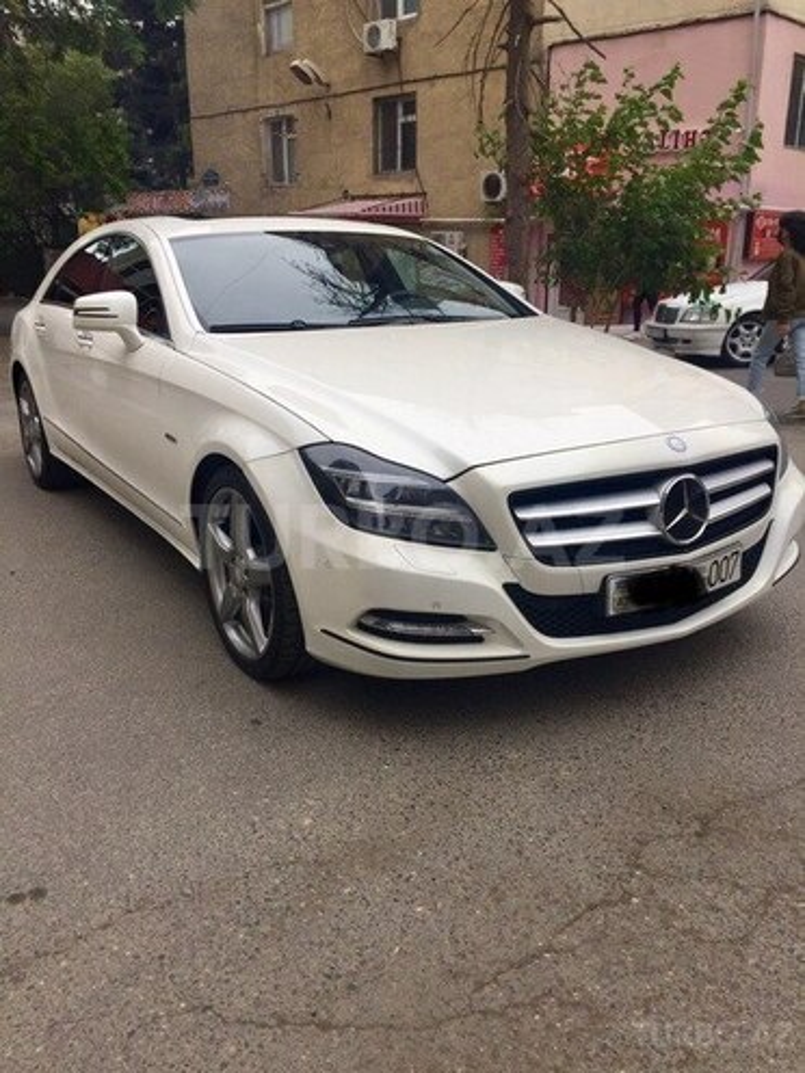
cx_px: 402
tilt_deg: -16.7
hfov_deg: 48.2
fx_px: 899
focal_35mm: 29
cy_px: 536
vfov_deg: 61.7
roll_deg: +0.7
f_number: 2.2
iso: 32
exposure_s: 1/488
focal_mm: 4.15
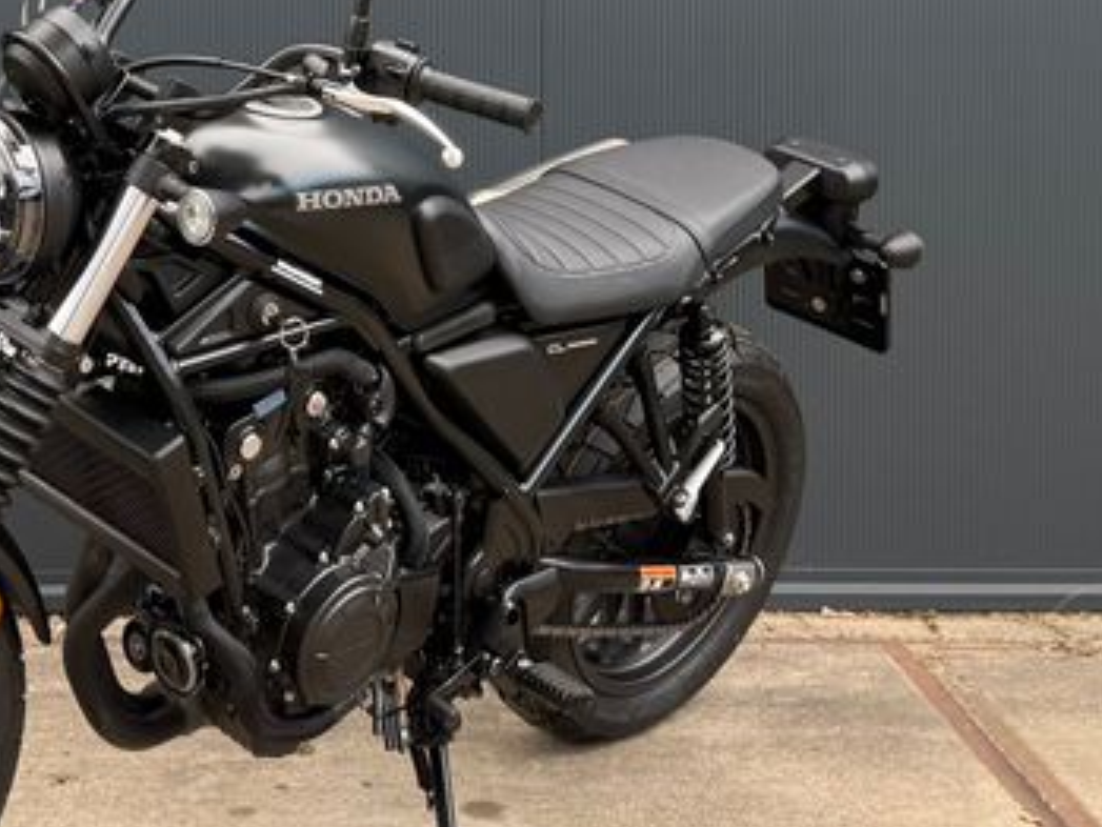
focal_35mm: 44
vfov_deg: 32.9
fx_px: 1401
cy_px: 372
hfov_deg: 41.1
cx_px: 221
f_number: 1.78
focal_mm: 6.76
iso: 64
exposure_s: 1/121
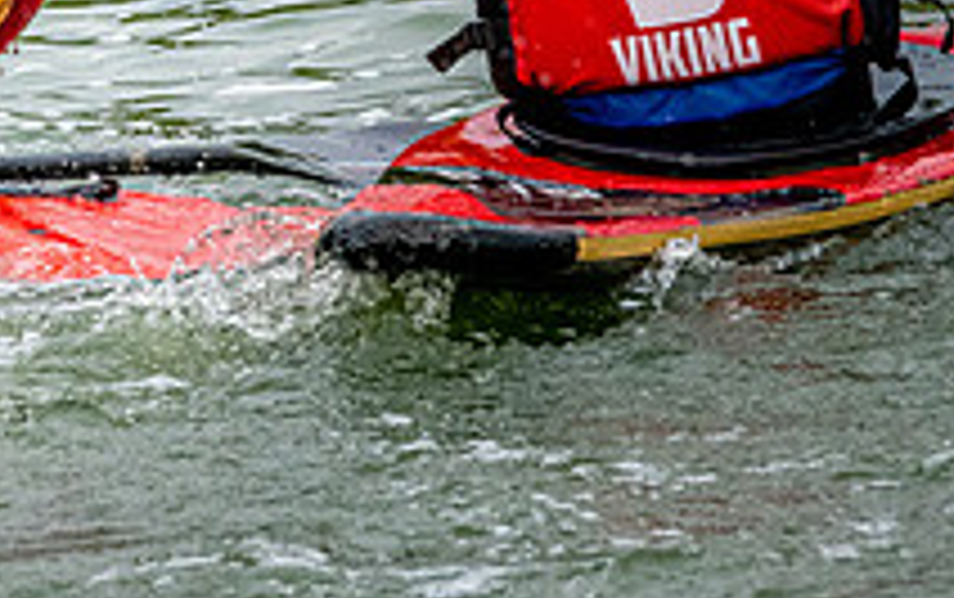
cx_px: -26
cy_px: -127
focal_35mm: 1260
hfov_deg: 1.7
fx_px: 32794
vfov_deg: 1.0
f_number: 8
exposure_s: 1/2000
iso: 3200
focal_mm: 360
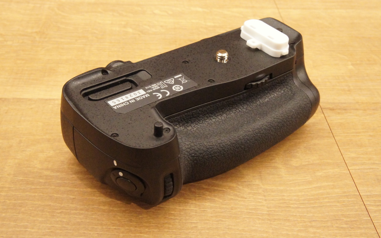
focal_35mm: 49
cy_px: 116
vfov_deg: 26.3
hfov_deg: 41.1
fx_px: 509
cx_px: 190
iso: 6400
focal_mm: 32
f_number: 14
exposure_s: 1/80
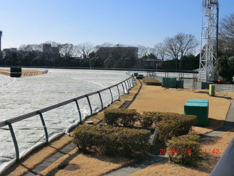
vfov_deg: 30.9
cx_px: 117
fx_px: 318
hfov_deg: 40.4
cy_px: 88
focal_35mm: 47
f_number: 9.3
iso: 80
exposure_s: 1/200
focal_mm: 8.4
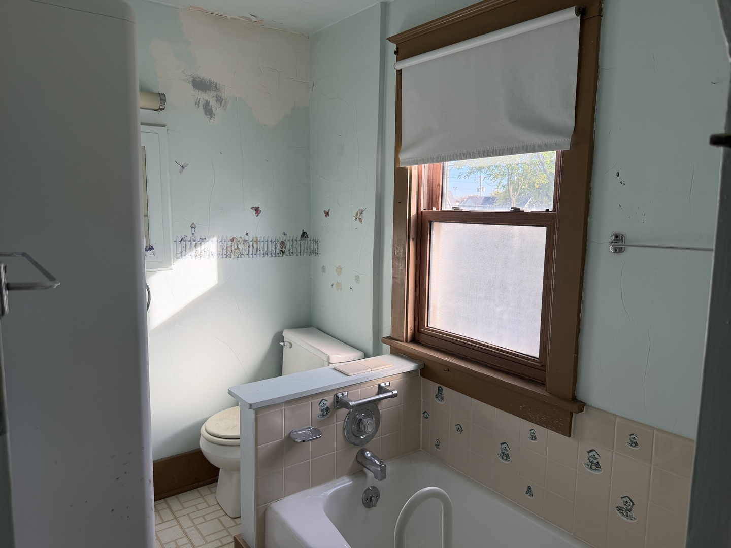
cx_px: 366
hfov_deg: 71.6
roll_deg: -1.3
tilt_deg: -7.9
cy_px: 274
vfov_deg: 56.8
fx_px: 507
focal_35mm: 24
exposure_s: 1/410
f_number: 1.78
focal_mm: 6.76
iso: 100
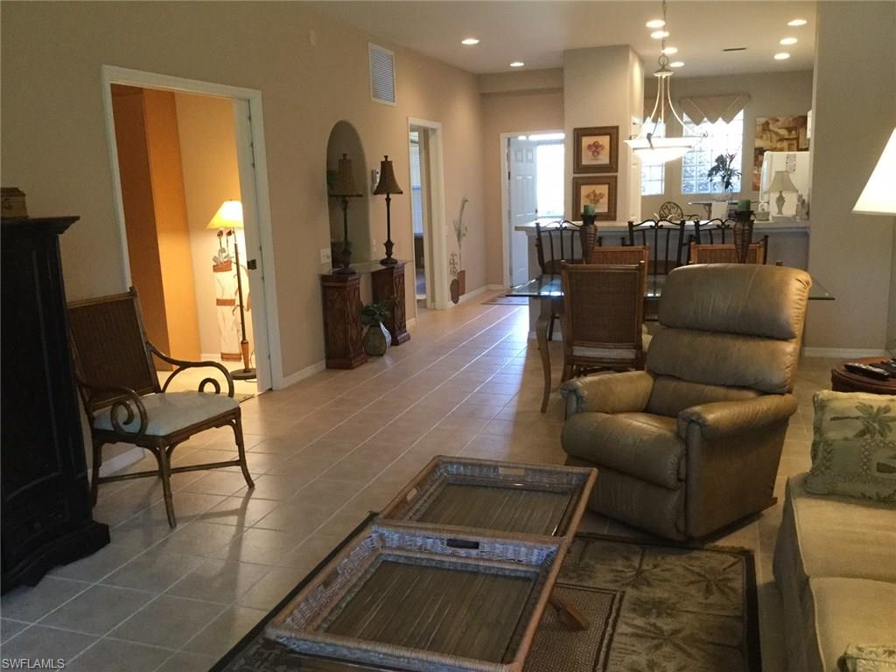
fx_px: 802
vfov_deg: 45.4
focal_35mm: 31
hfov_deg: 58.4
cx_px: 448
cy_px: 336
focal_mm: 3.3
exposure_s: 1/30
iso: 200
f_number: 2.4
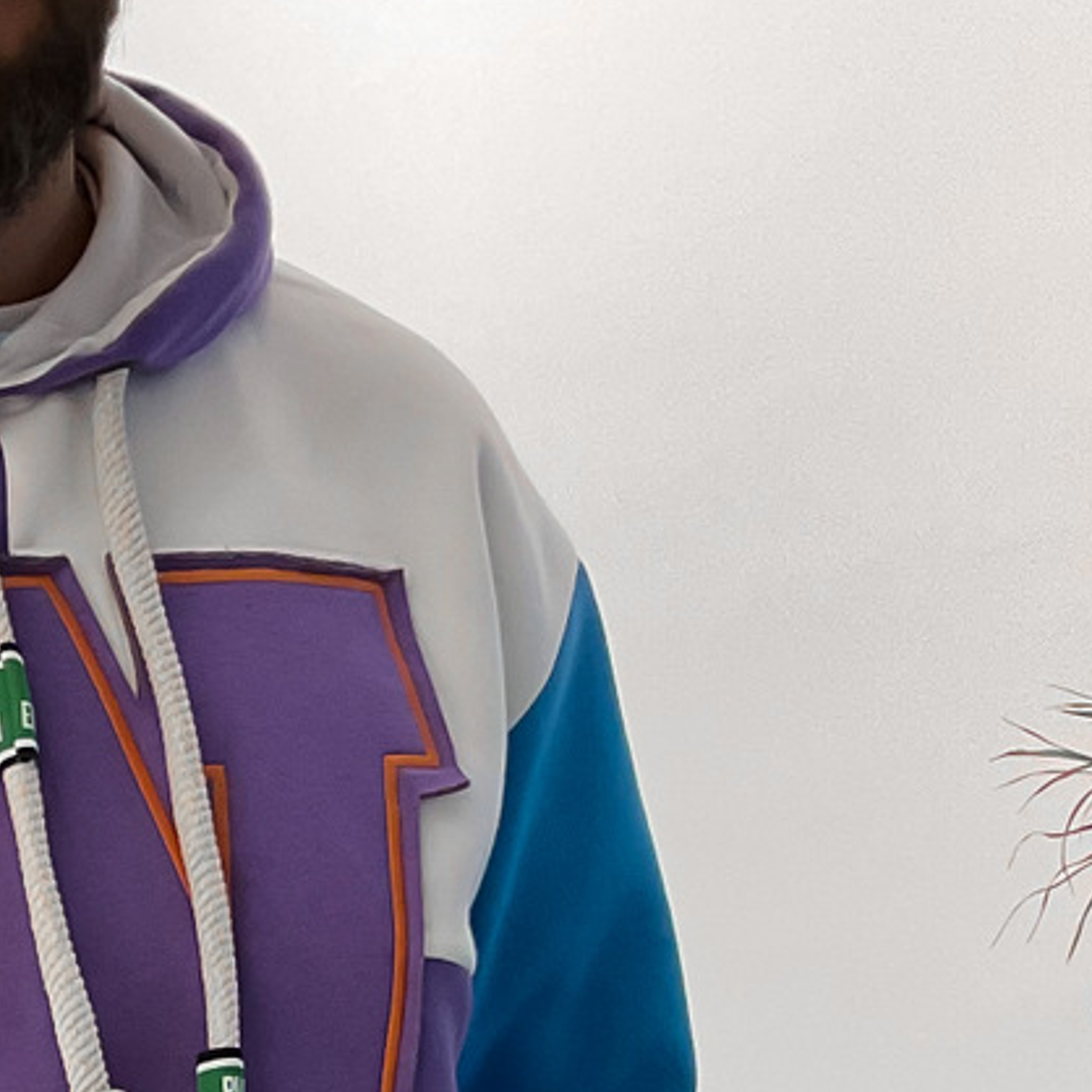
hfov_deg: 17.3
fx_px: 3498
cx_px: -5
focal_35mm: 98
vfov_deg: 15.2
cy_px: 2012
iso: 64
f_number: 1.8
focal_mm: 3
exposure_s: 1/100
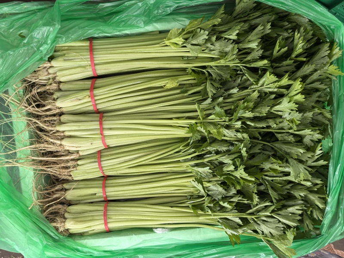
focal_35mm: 27
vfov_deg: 51.4
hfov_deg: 65.3
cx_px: 172
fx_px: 268
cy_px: 129
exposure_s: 1/608
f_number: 2
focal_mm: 6.98
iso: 6400
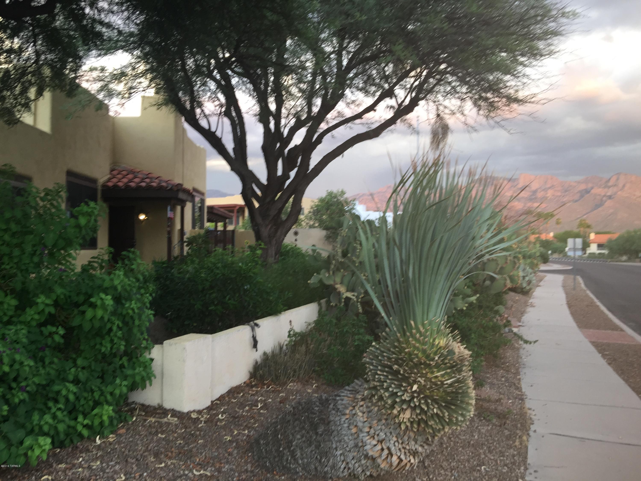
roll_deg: -1.3
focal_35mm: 29
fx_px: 537
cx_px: 320
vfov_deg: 48.2
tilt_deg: +2.6
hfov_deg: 61.7
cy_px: 240
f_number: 2.2
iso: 32
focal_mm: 4.15
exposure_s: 1/60
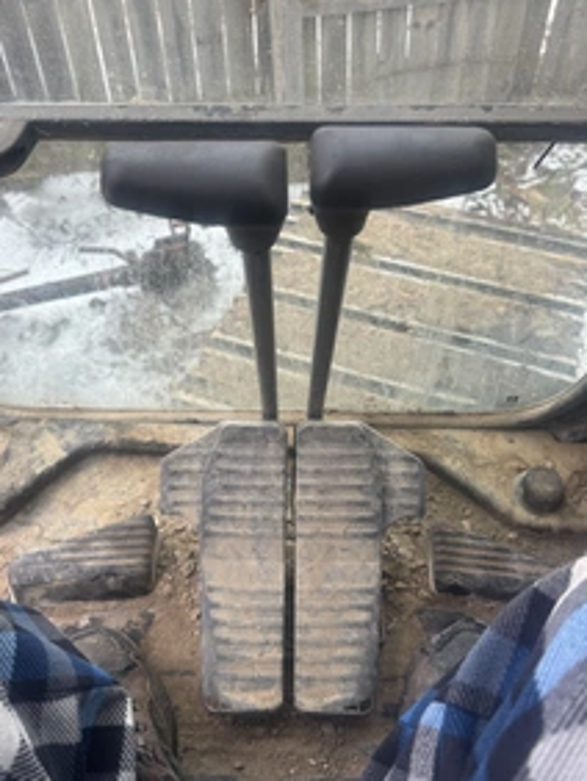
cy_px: 360
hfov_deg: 41.8
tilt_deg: -49.0
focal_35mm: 34
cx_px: 277
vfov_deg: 53.9
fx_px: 768
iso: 100
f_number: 1.78
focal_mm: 6.76
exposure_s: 1/121
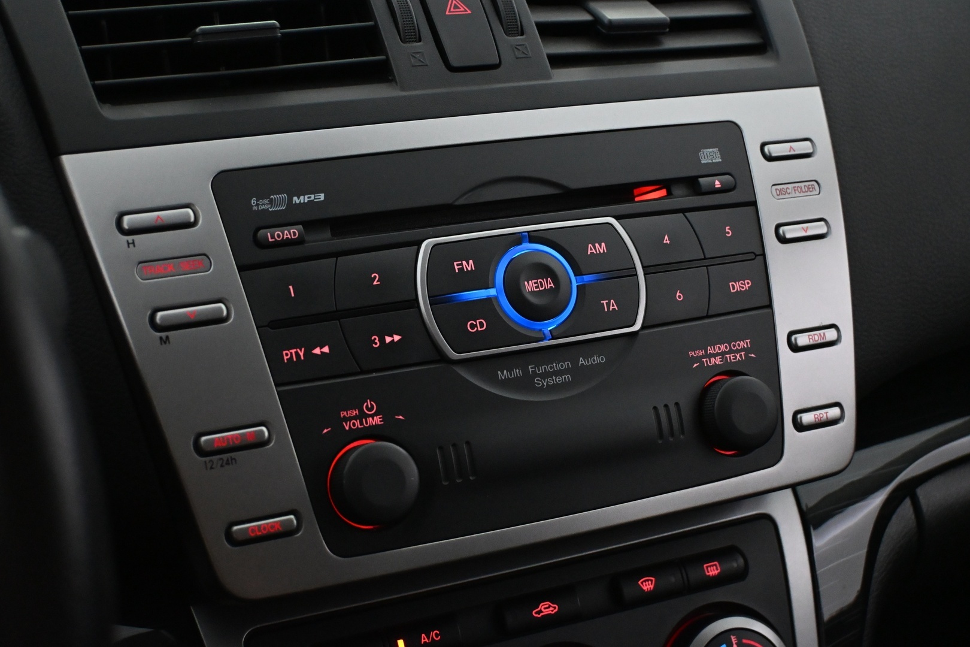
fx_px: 1374
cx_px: 485
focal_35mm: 51
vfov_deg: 26.5
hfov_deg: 38.9
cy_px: 324
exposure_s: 1/60
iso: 5600
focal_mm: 34
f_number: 5
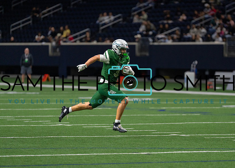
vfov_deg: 5.9
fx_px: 1625
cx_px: 136
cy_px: 94
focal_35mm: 244
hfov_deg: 8.3
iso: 2000
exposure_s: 1/1250
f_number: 2.8
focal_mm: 200
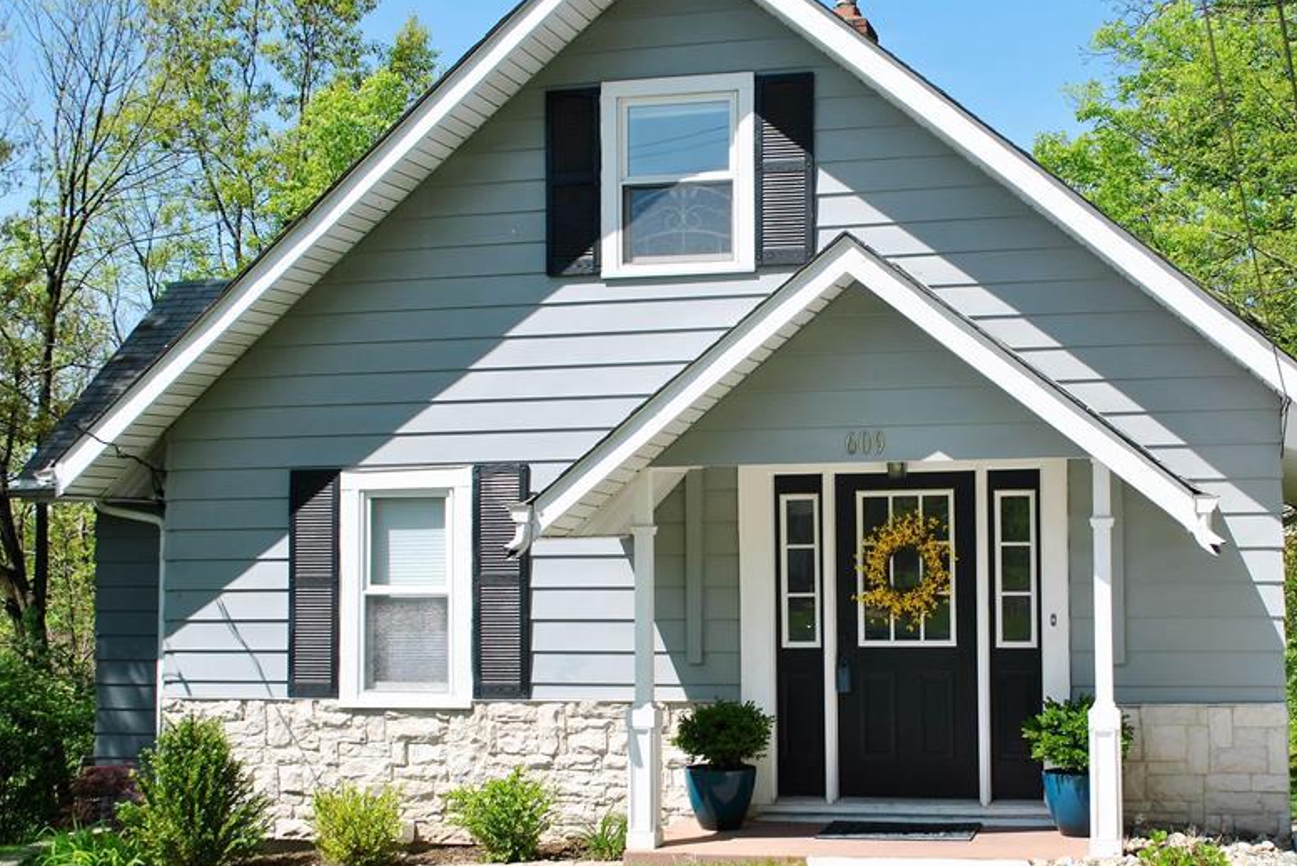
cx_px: 789
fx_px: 1658
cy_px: 489
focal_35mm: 46
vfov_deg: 29.3
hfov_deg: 42.5
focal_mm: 22
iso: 100
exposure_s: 1/250
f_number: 8
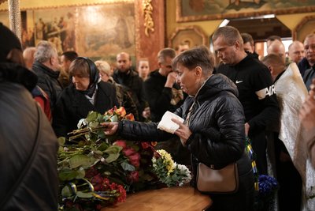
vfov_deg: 24.2
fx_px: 490
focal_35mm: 56
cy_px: 106
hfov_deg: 35.6
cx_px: 158
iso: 3200
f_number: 2.8
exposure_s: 1/100
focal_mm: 56
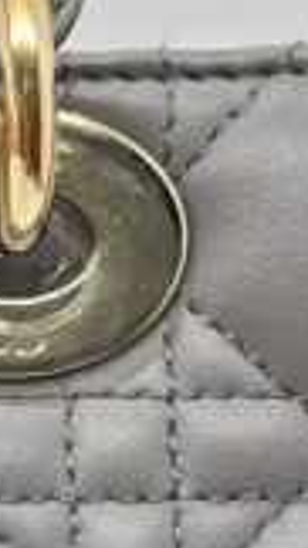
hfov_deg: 6.3
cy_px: 690
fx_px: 2602
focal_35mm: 179
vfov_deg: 11.7
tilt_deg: -29.6
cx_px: -542
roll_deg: -1.1
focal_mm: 5.7
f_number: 1.5
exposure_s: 1/100
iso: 40
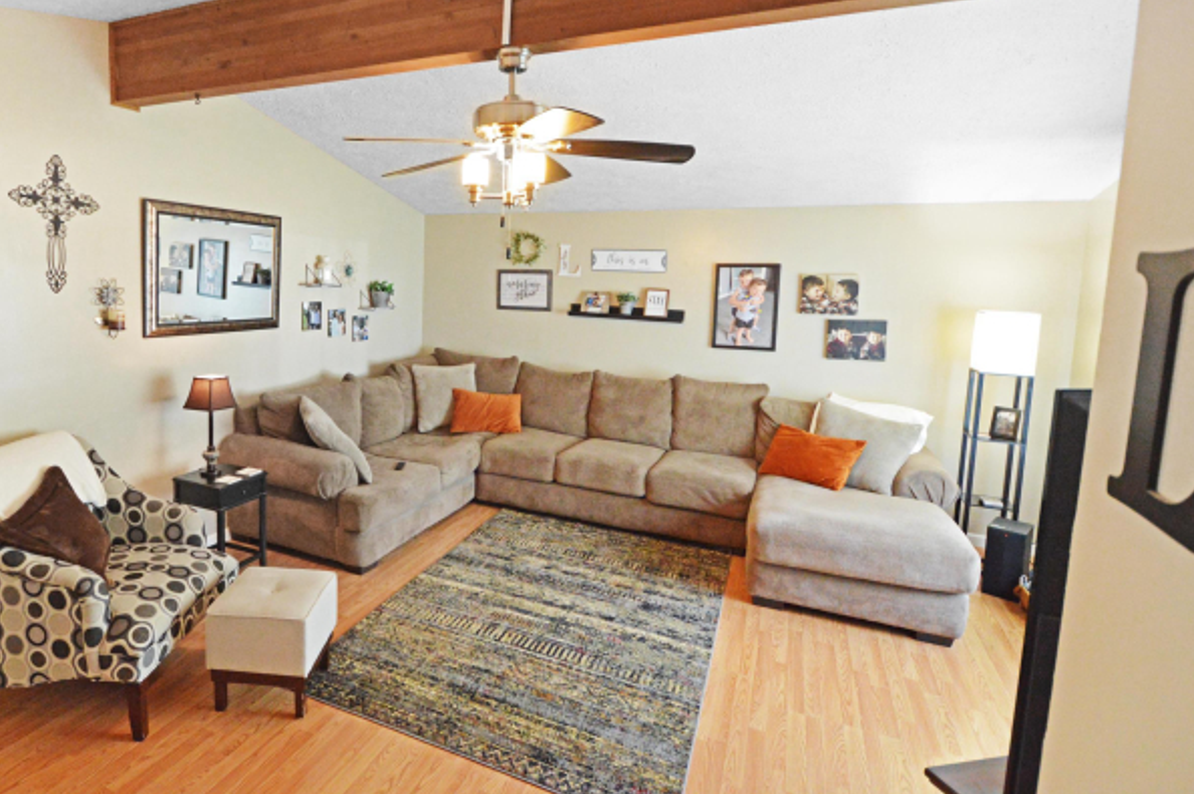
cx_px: 464
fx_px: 630
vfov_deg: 64.1
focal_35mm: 19
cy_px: 332
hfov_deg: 85.6
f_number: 3.5
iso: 2200
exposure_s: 1/60
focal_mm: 10
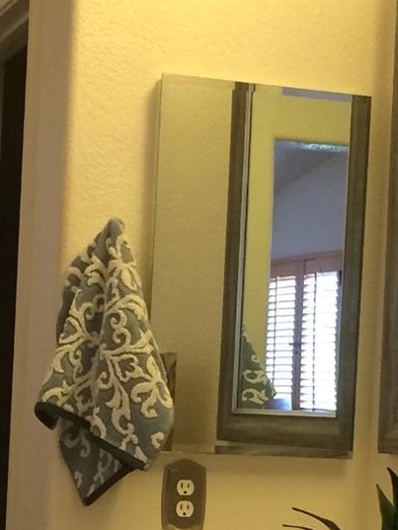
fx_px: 1655
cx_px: 95
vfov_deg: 17.9
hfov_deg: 13.7
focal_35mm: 108
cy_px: 476
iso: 80
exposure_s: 1/30
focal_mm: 4.15
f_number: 2.2
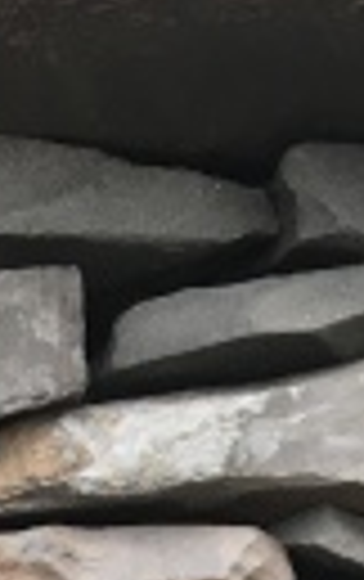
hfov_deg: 9.5
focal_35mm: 131
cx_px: -292
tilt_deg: -10.4
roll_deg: -0.3
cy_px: 1158
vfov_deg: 13.6
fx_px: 2072
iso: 32
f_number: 2.2
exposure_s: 1/33
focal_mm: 4.15
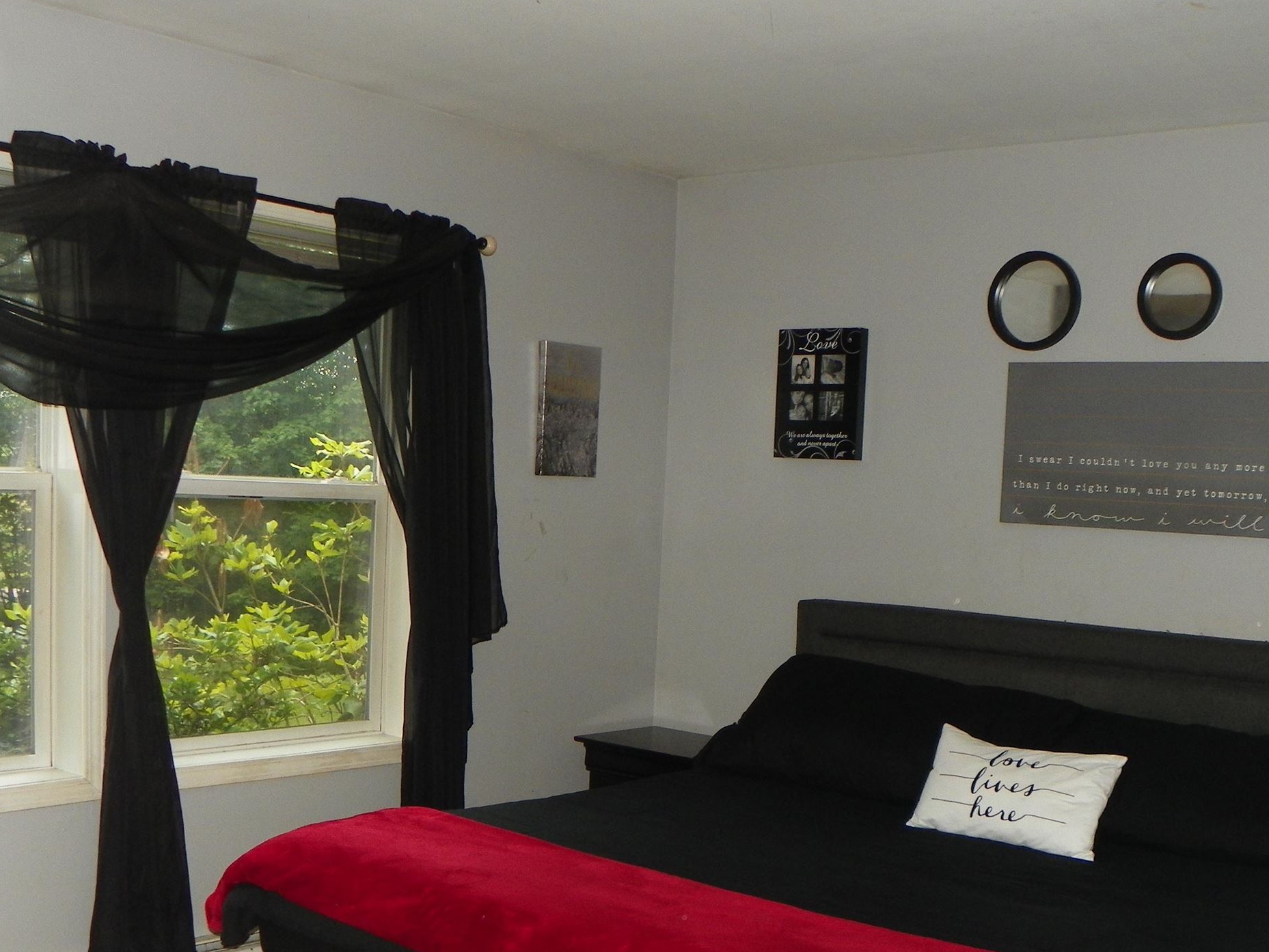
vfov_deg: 32.8
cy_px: 746
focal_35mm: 43
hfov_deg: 43.8
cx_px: 641
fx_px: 1576
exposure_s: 1/125
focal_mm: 4.6
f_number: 2.8
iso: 64
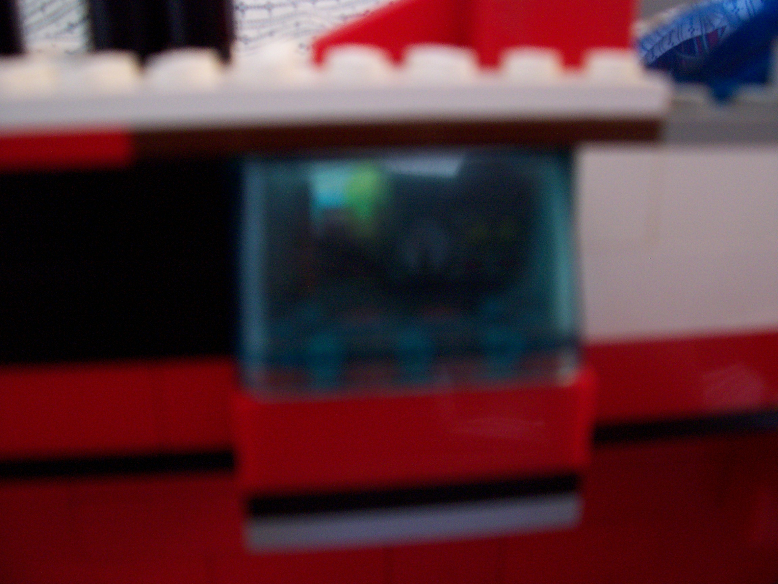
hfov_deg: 54.0
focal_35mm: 34
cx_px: 389
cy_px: 292
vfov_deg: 41.8
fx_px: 764
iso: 160
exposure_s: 1/8
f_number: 2.7
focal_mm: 5.6
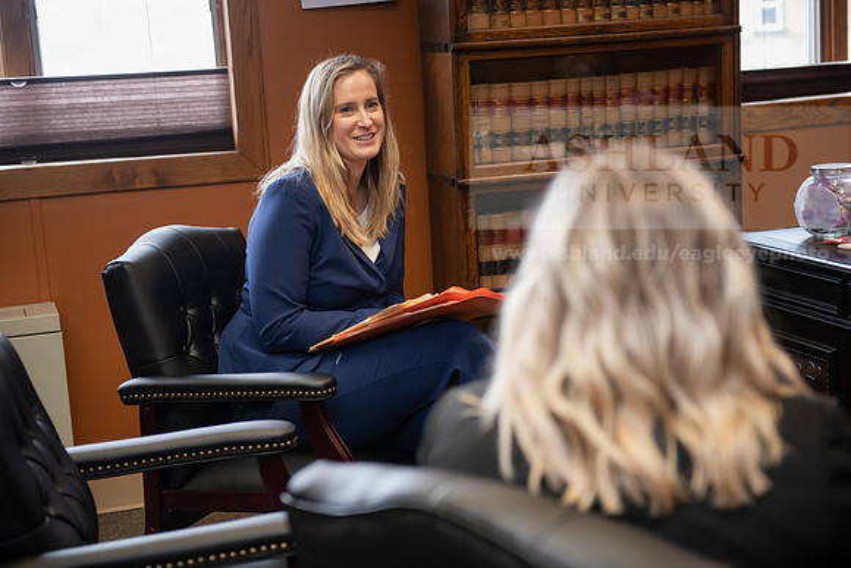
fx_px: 1466
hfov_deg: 32.4
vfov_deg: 21.9
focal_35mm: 62
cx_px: 426
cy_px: 284
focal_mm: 62
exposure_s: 1/125
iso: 1000
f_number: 3.2
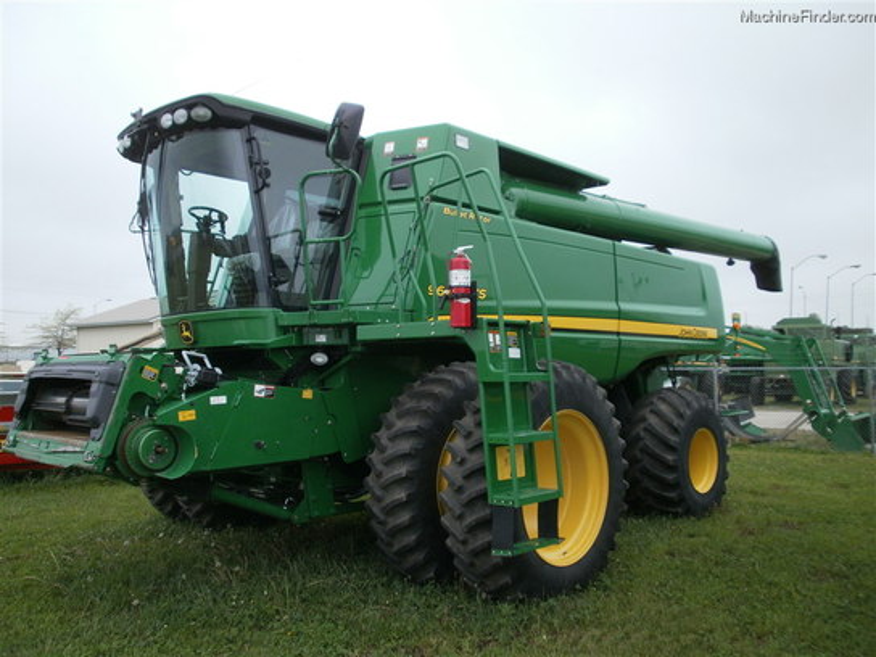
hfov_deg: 58.4
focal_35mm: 31
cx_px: 438
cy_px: 328
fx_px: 784
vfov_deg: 45.4
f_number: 2.9
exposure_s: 1/640
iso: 100
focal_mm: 5.45
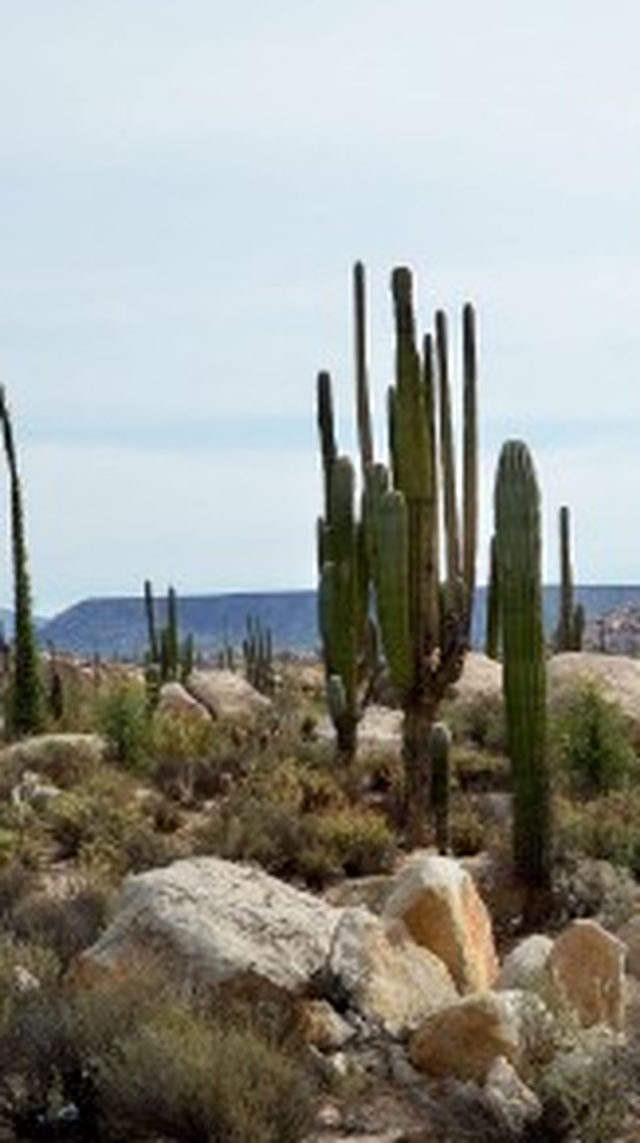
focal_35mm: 102
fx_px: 3087
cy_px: 562
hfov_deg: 11.8
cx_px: 408
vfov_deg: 21.0
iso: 64
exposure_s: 1/400
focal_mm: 12.1
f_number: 4.5
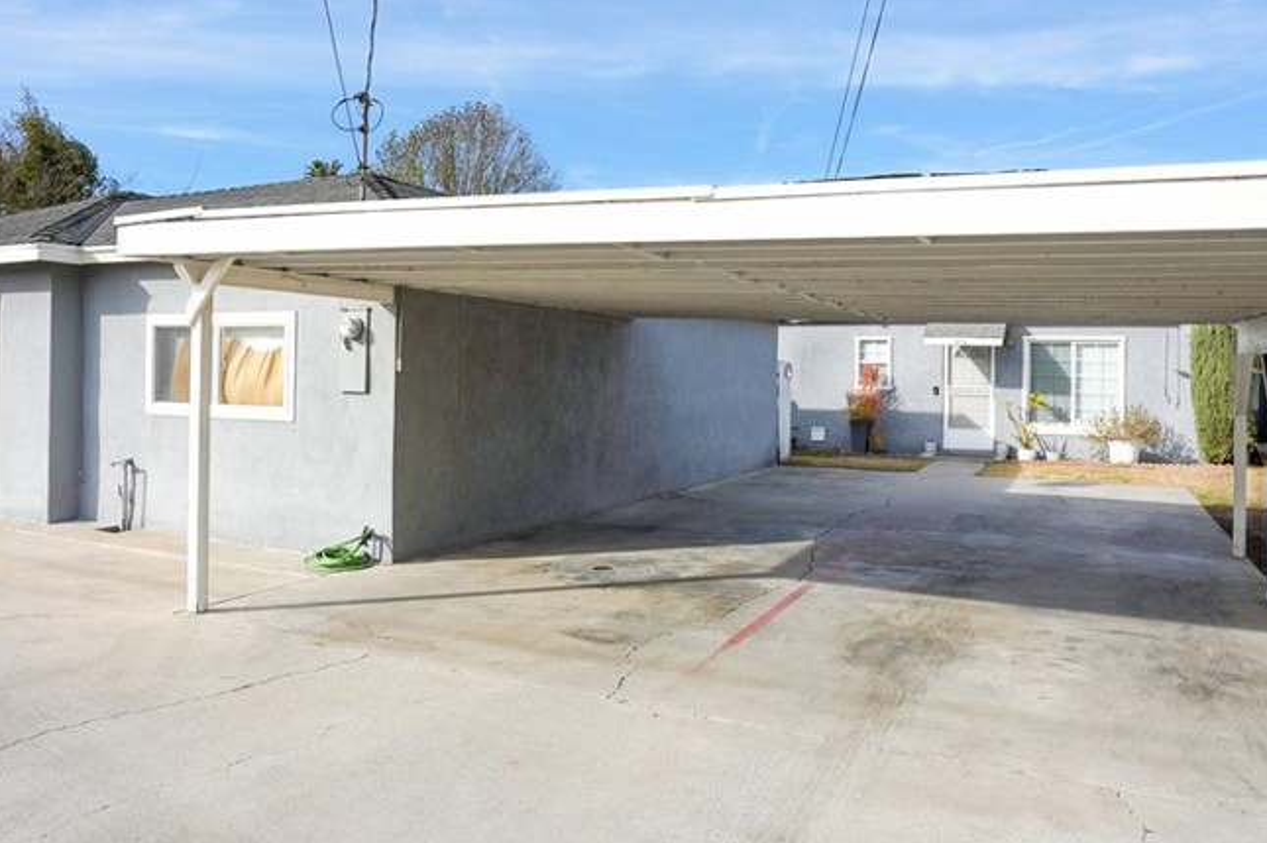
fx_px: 949
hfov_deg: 67.3
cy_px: 352
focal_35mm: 27
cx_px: 581
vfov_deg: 47.7
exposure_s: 1/500
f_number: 5.6
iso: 100
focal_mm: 17
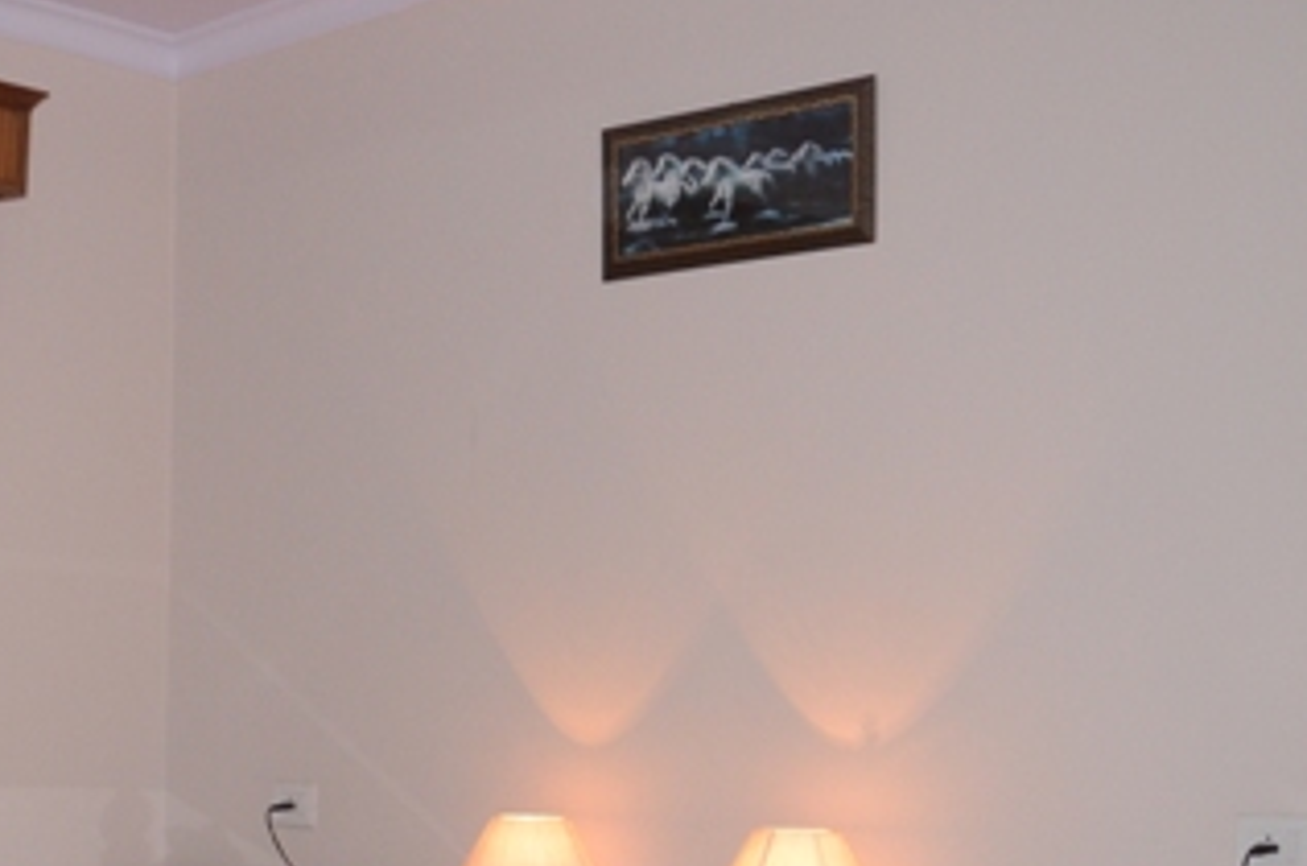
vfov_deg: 20.5
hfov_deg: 30.4
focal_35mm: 63
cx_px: 97
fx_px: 2283
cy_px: 940
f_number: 5.6
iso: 1000
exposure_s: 1/60
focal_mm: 18
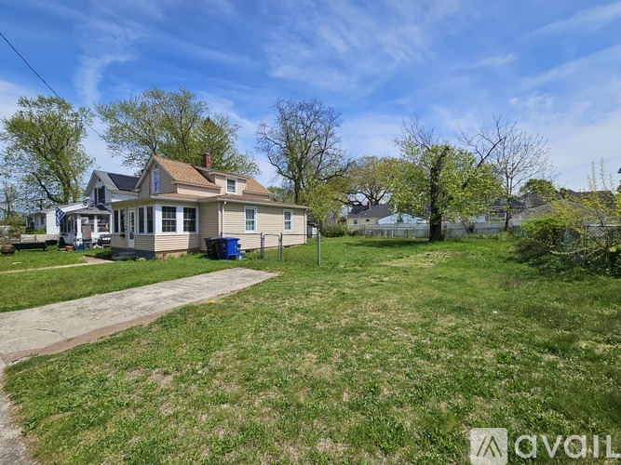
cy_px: 232
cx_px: 310
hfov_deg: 106.2
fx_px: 233
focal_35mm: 13
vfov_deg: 89.9
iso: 50
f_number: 2.2
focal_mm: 2.2
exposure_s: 1/3455
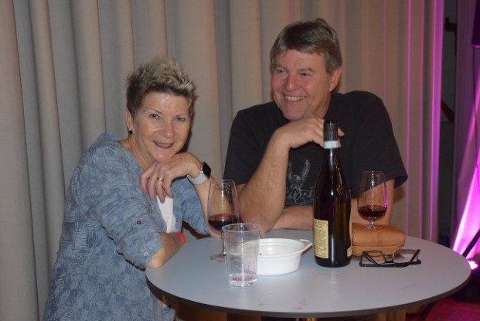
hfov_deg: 38.1
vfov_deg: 26.0
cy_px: 173
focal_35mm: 52
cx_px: 263
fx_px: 694
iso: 3200
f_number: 4
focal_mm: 30
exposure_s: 1/60
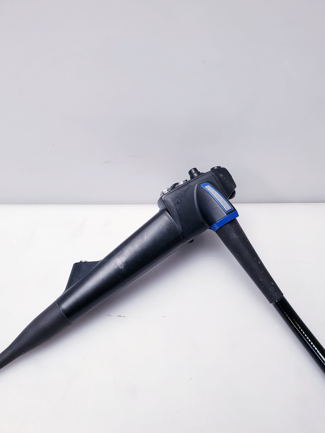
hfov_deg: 53.1
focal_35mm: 26
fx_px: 325
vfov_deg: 67.3
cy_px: 216
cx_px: 162
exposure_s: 1/50
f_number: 2.4
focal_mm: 4.3
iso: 64
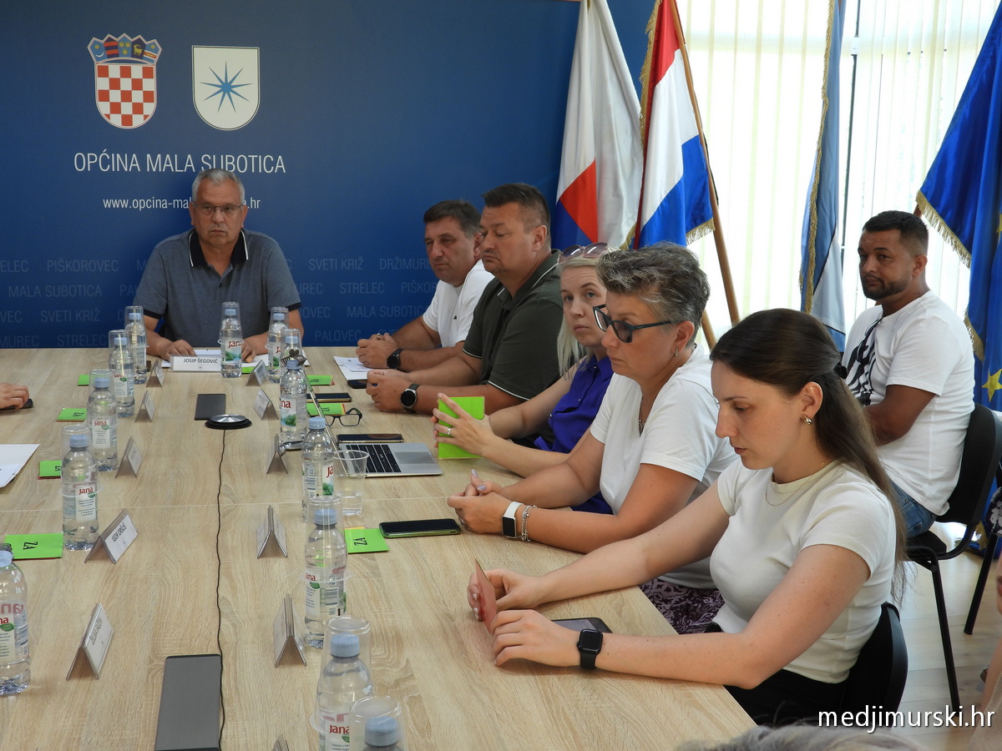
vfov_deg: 30.9
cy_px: 376
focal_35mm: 47
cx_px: 501
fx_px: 1360
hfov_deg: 40.4
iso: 100
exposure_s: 1/30
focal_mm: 8.5
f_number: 3.2
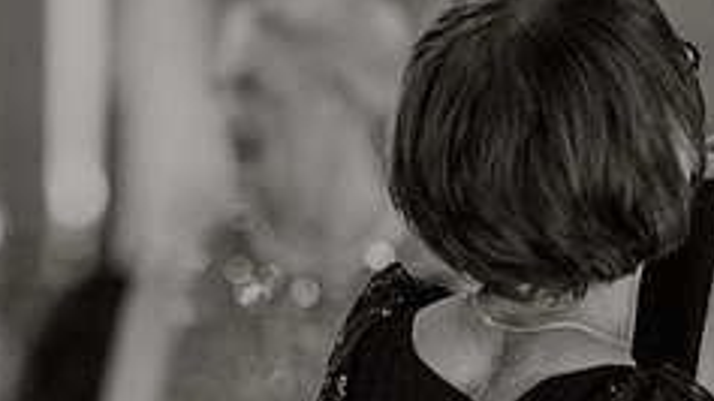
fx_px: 5185
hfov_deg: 7.9
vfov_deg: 4.4
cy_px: 311
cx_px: 593
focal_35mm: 274
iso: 3200
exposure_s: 1/250
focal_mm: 105
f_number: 2
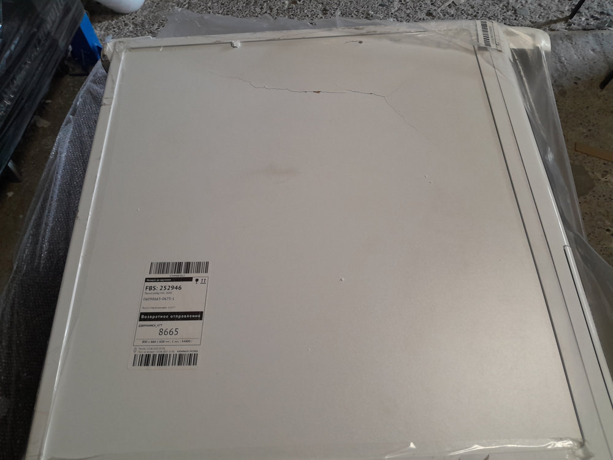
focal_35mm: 26
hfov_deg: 67.3
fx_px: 460
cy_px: 230
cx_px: 306
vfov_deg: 53.1
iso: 125
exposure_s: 1/50
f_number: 1.8
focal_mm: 3.98
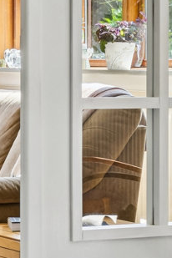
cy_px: 63
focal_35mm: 202
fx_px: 1448
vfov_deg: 10.2
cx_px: 5
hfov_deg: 6.8
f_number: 8
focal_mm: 35
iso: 200
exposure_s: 1/30
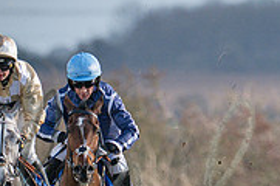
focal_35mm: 2543
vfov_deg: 0.5
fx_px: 19744
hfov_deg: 0.8
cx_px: 333
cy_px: 206
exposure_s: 1/1600
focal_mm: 400
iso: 400
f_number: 5
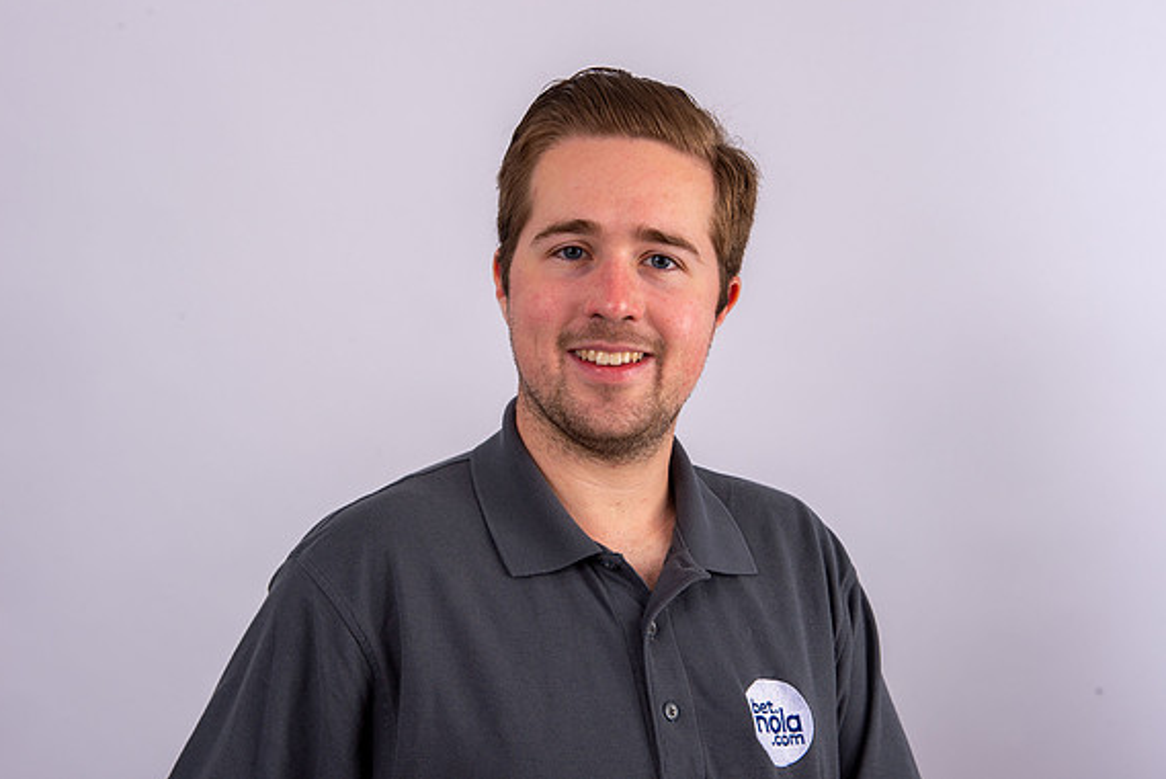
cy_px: 385
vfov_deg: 24.2
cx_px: 582
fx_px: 1815
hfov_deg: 35.6
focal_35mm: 56
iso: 125
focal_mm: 55
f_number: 9
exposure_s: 1/200
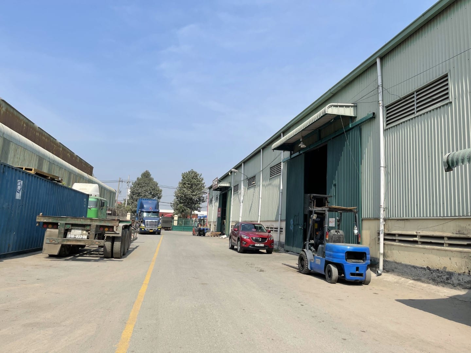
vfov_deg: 53.1
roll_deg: -3.0
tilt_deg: +7.6
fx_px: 354
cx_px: 236
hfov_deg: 67.3
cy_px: 176
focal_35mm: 26
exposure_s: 1/3663
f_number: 1.6
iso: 32
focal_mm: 5.1
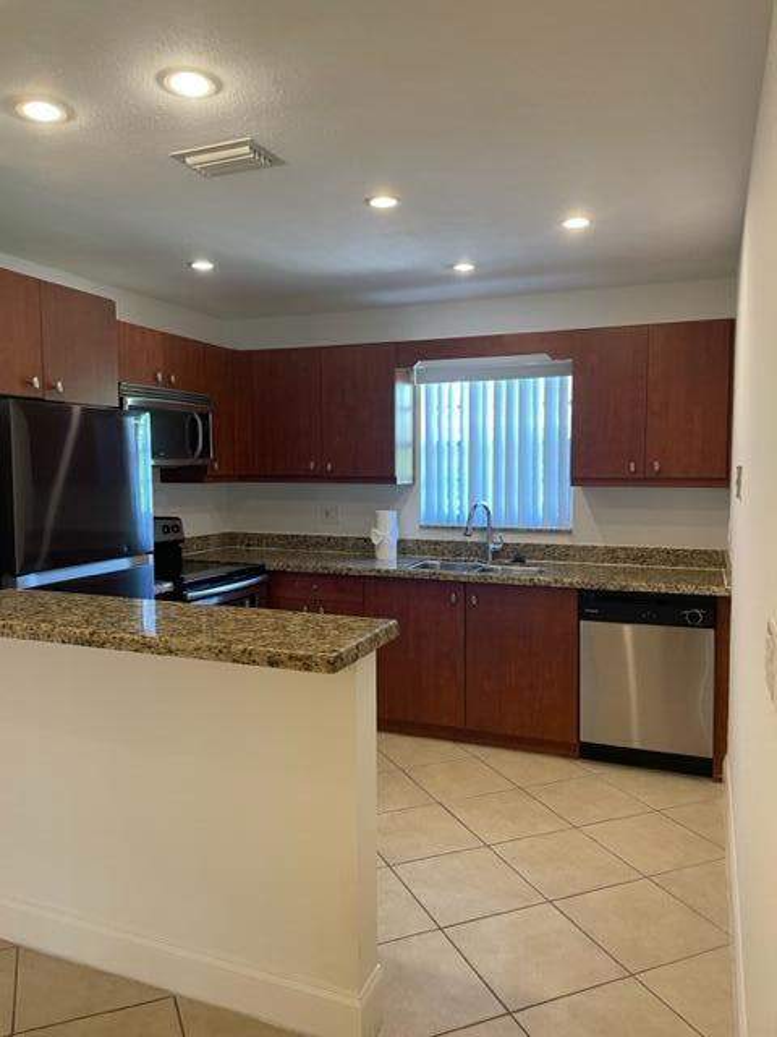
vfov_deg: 67.3
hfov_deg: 53.1
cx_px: 388
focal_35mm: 26
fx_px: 778
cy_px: 518
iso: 160
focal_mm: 4.2
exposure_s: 1/60
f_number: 1.6
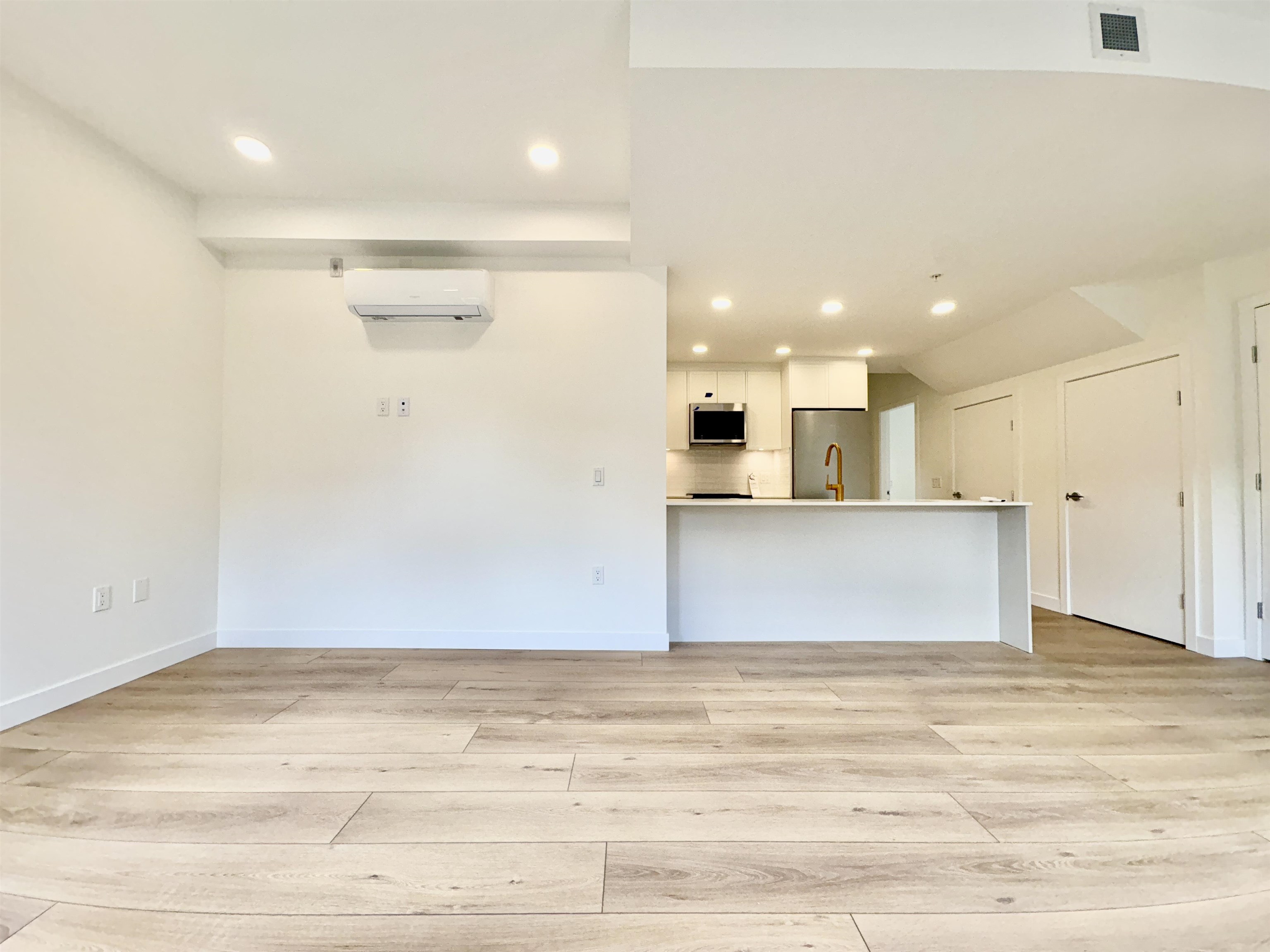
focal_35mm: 14
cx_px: 635
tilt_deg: +0.8
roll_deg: -0.3
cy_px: 476
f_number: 2.2
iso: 50
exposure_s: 1/120
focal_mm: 2.22
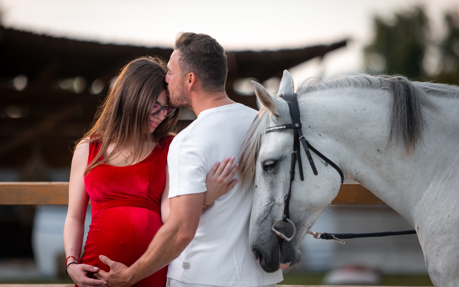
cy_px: 148
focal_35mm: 138
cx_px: 230
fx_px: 1726
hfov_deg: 15.1
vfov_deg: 9.5
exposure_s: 1/6400
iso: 400
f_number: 1.8
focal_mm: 135
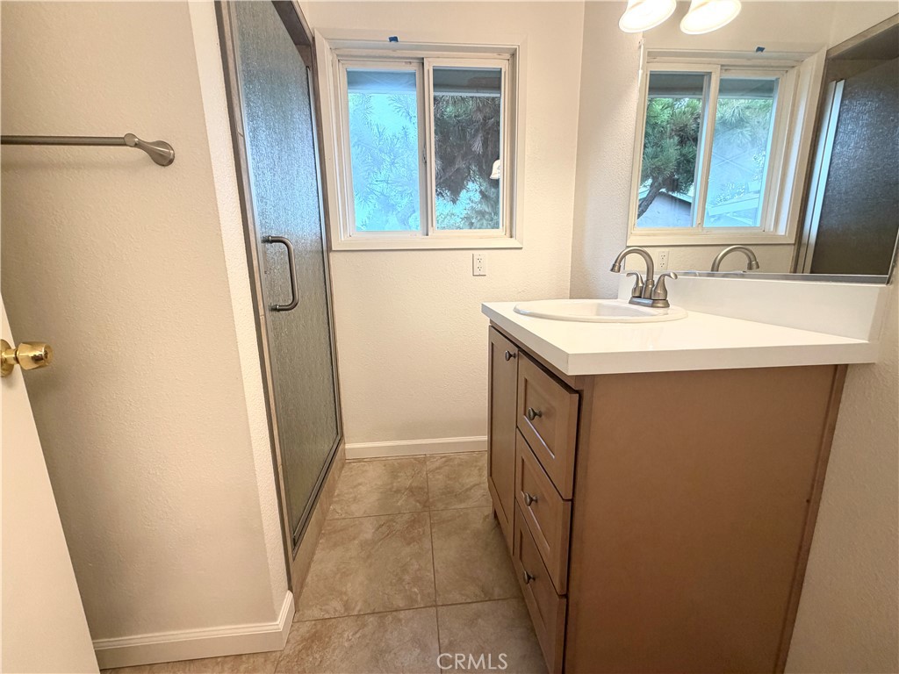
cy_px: 337
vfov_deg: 85.7
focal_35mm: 14
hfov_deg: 102.1
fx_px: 364
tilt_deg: -10.9
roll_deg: +1.6
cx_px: 450
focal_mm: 2.22
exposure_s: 1/120
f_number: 2.2
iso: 160
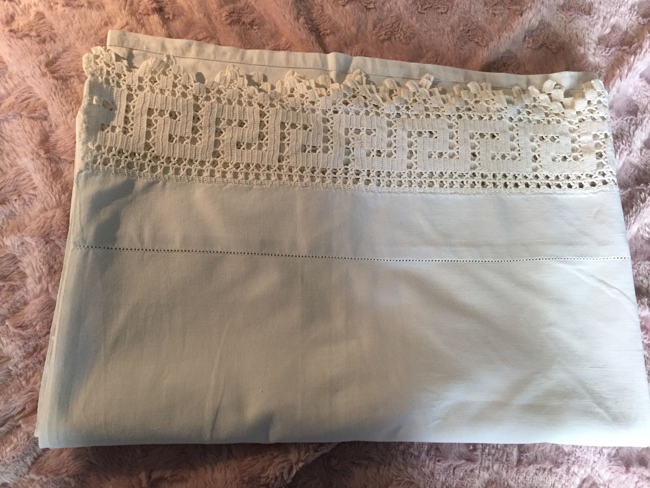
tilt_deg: -75.4
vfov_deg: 48.2
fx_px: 545
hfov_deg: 61.7
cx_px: 325
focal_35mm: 29
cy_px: 244
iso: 200
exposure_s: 1/33
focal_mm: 4.15
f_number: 2.2
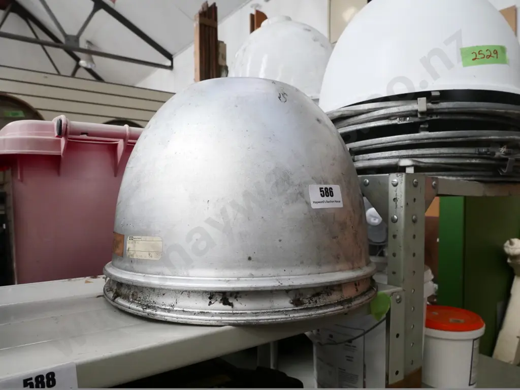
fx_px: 361
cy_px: 195
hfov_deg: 71.6
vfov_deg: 56.8
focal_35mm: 24
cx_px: 260
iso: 1600
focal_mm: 12
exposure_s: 1/125
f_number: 5.6
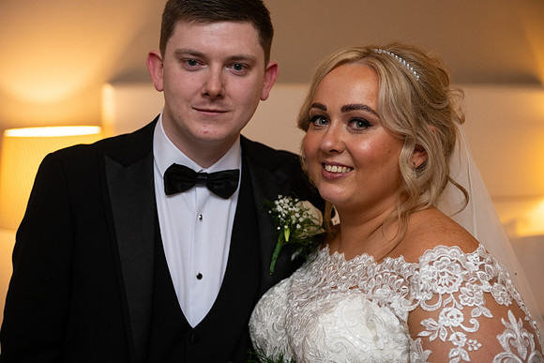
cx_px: 272
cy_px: 182
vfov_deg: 23.4
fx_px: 877
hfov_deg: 34.5
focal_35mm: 58
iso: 800
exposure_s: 1/160
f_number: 3.5
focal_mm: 58
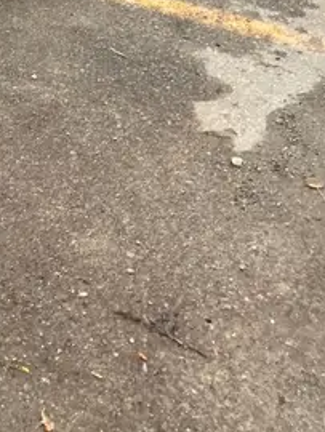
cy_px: -94
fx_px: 950
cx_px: -66
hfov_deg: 18.4
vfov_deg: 23.3
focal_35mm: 76
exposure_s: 1/121
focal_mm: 3.99
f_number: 1.8
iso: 80
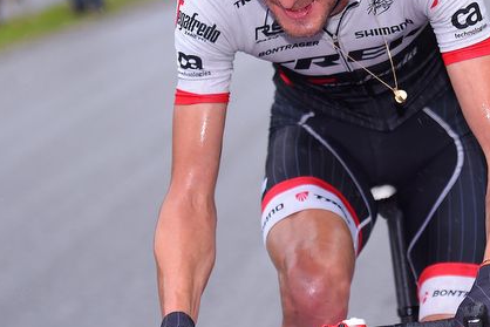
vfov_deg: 8.0
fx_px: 2328
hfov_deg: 11.9
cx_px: 426
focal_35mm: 171
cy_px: 121
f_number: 2.8
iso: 500
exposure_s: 1/640
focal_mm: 70
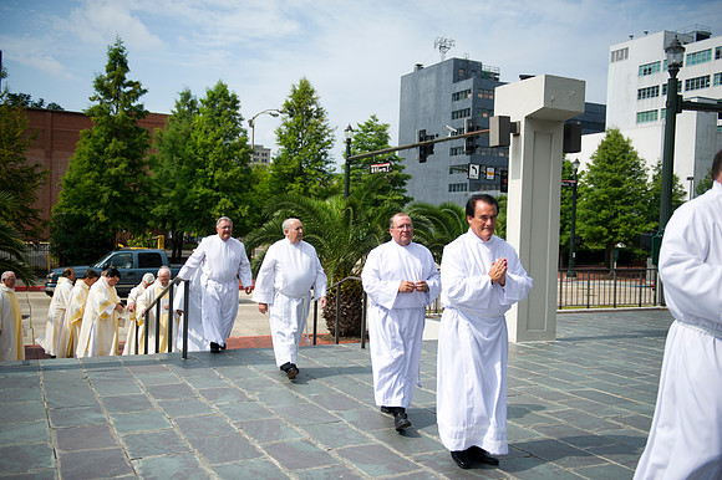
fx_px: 702
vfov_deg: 37.8
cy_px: 240
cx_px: 361
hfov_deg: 54.5
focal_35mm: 35
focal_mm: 35
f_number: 2.8
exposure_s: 1/8000
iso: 320
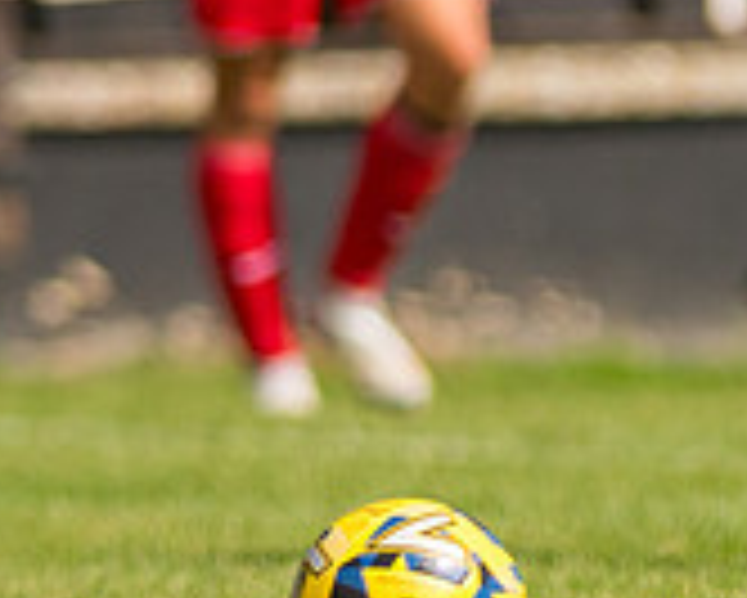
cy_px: -162
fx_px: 44176
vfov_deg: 0.8
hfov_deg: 1.0
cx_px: -936
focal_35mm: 1997
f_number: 2.8
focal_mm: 300
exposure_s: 1/2500
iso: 100
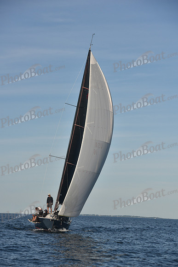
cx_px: 89
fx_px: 860
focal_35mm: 116
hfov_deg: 11.8
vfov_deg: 17.6
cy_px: 134
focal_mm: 116
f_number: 6.3
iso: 250
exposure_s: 1/800
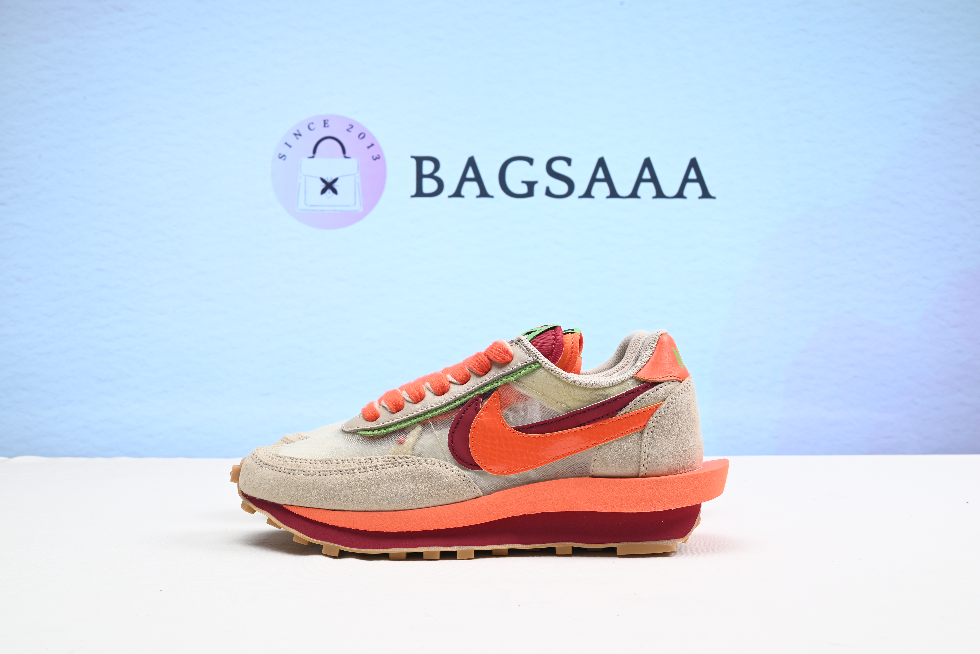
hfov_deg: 50.7
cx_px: 490
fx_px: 1035
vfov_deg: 35.1
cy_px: 327
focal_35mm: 38
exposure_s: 1/2
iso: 100
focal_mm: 38
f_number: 16
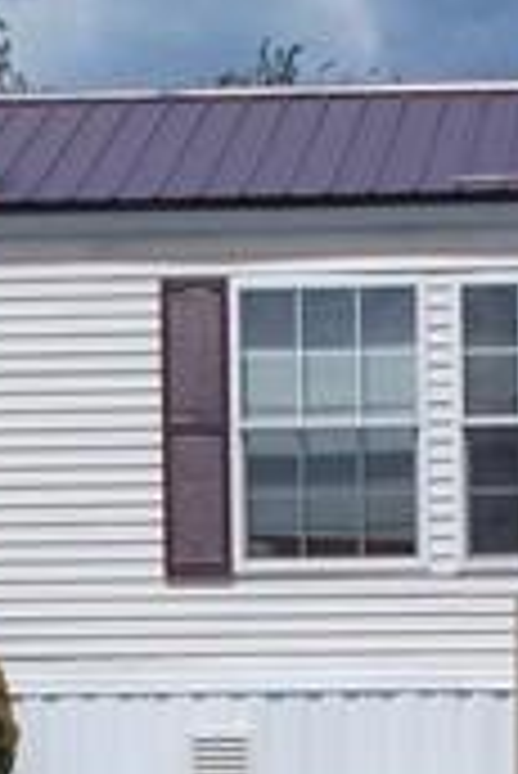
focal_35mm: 210
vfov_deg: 9.7
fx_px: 4523
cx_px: 365
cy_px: 896
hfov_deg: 6.6
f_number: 9.2
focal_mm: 6
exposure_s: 1/320
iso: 80
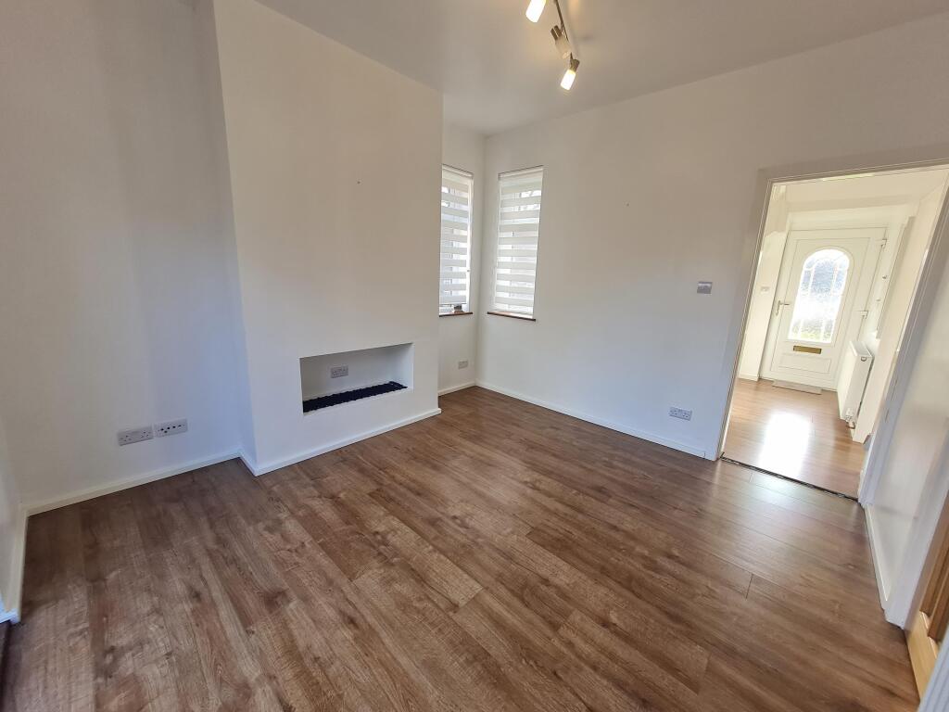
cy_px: 356
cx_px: 474
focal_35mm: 13
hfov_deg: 106.2
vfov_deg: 89.9
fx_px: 356
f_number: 2.2
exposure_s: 1/100
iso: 80
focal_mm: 1.74
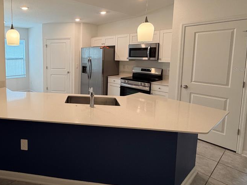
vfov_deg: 60.3
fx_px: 157
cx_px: 63
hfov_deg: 71.3
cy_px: 69
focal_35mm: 22
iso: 200
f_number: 2.2
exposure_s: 1/120
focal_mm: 2.22
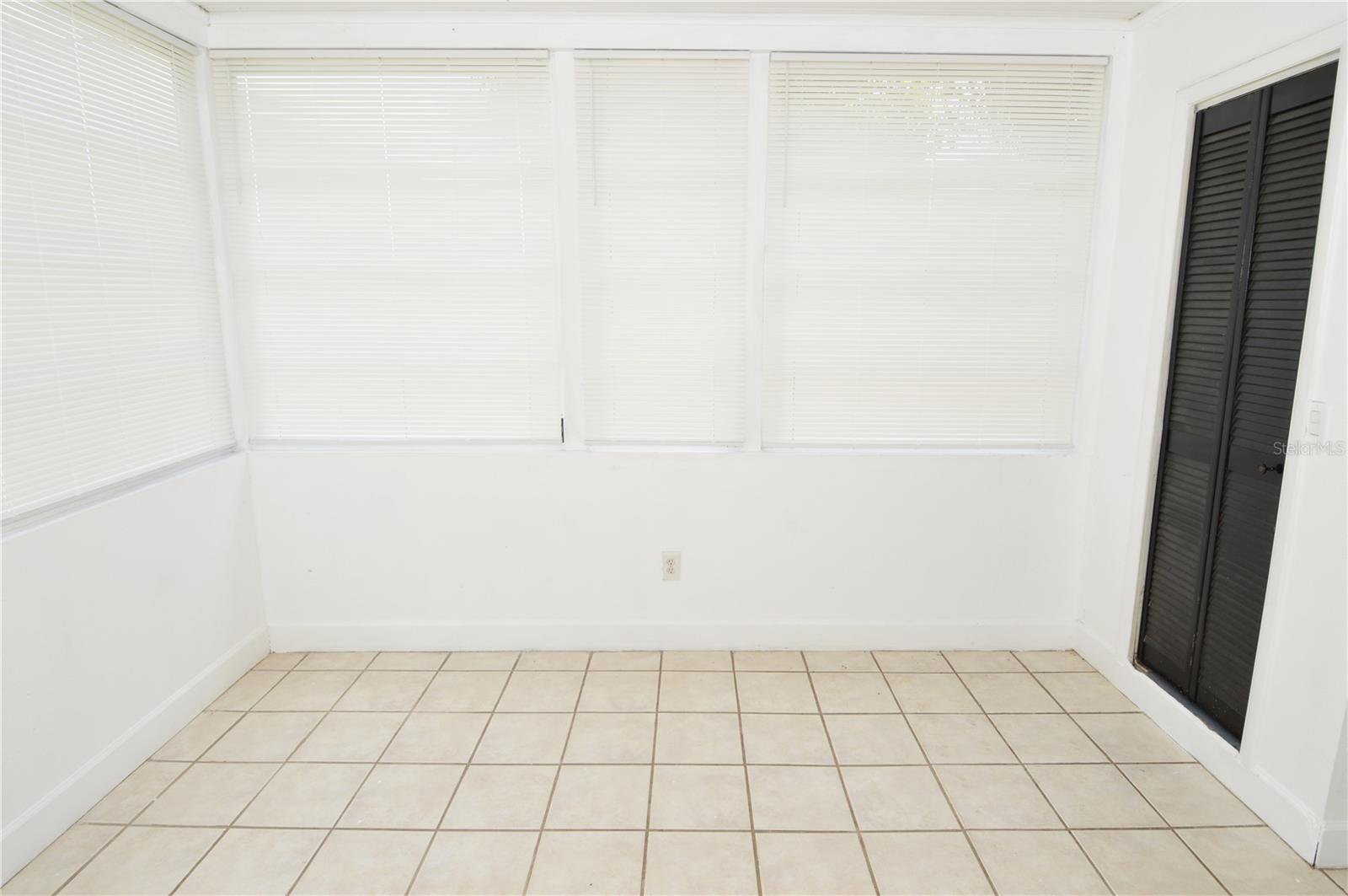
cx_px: 674
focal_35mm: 18
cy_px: 448
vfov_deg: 67.3
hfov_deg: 90.1
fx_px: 673
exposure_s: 1/125
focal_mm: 12
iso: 140
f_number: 5.6
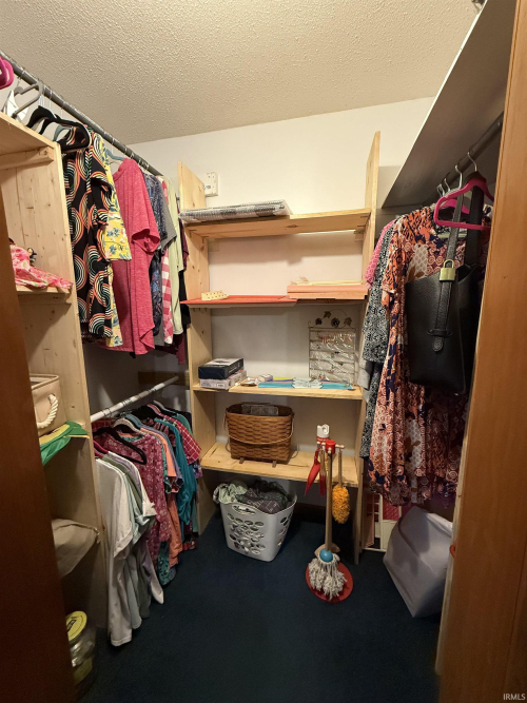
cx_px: 264
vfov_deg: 102.1
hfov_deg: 85.7
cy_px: 352
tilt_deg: -9.1
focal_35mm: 14
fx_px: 284
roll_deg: +0.5
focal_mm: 2.22
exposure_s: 1/60
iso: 640
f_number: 2.2
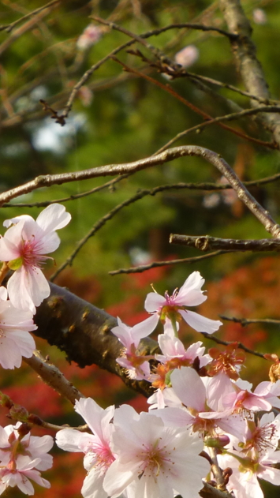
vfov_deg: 7.6
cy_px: 405
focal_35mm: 282
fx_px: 3722
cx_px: 125
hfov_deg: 4.3
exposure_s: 1/250
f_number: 5.3
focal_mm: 18.2
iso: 100
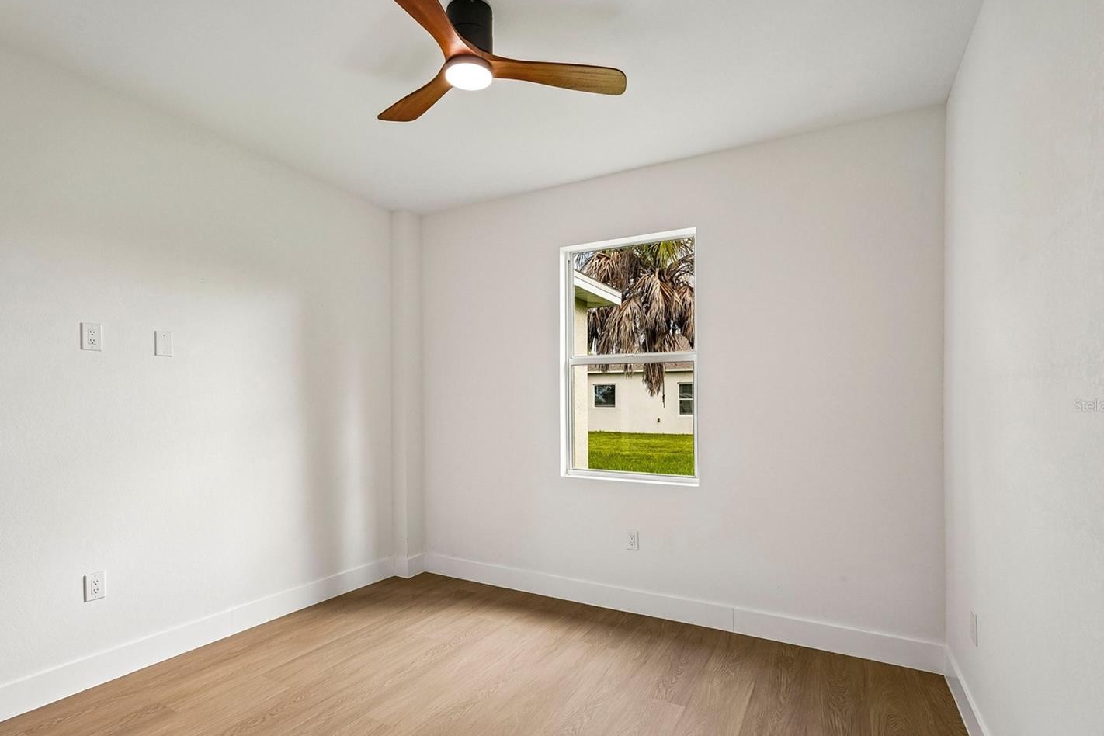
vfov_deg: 67.2
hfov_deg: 89.9
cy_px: 405
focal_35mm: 18
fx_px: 552
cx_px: 522
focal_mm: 16
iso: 400
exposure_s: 1/80
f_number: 8
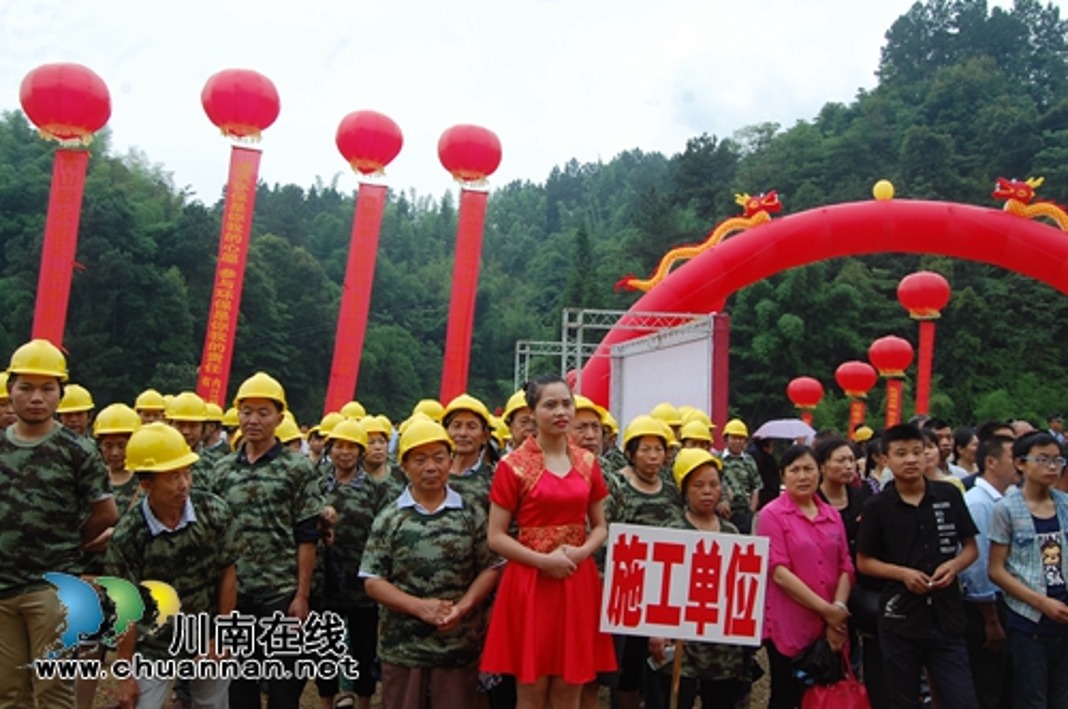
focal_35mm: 34
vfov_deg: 38.3
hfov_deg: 55.2
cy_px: 354
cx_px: 534
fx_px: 1022
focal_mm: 23
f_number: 8
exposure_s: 1/80
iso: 200
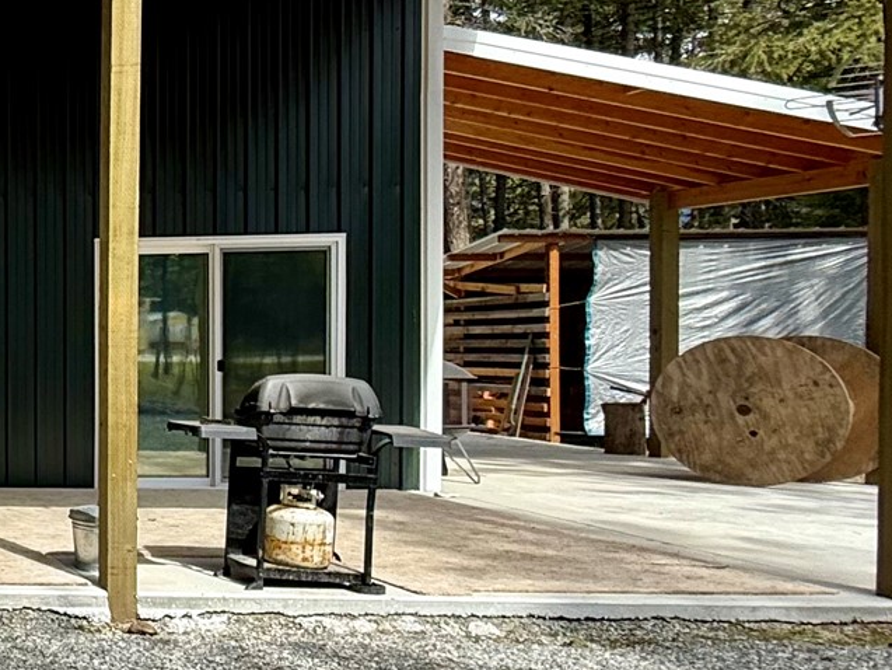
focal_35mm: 45
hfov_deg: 27.2
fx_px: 1160
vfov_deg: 32.2
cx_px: -487
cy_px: 350
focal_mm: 2.22
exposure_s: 1/535
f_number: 2.2
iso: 50
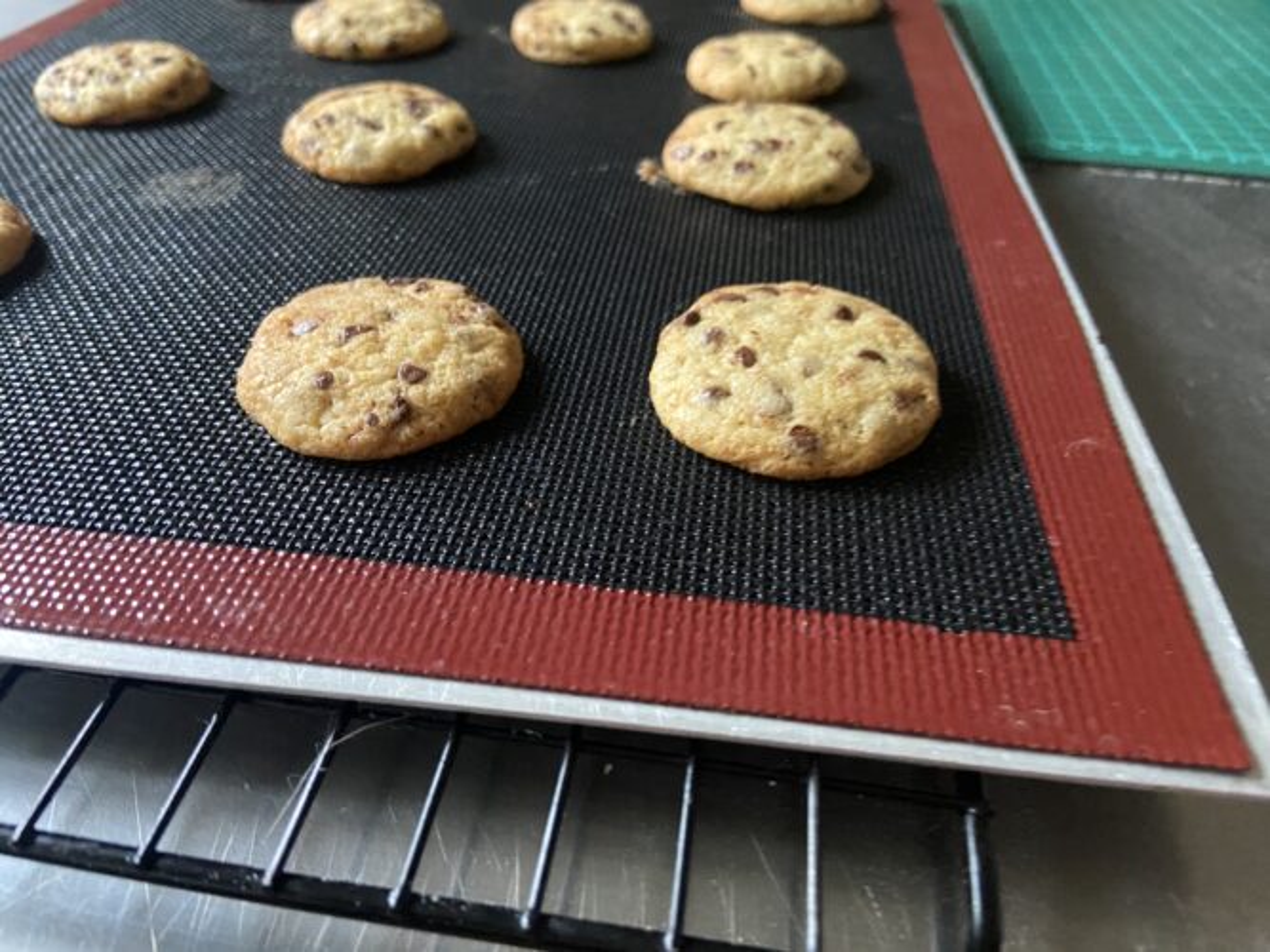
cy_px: 476
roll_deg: -2.1
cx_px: 635
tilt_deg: -39.5
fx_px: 954
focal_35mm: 26
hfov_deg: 67.3
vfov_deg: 53.0
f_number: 1.8
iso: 640
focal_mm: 4.25
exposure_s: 1/30
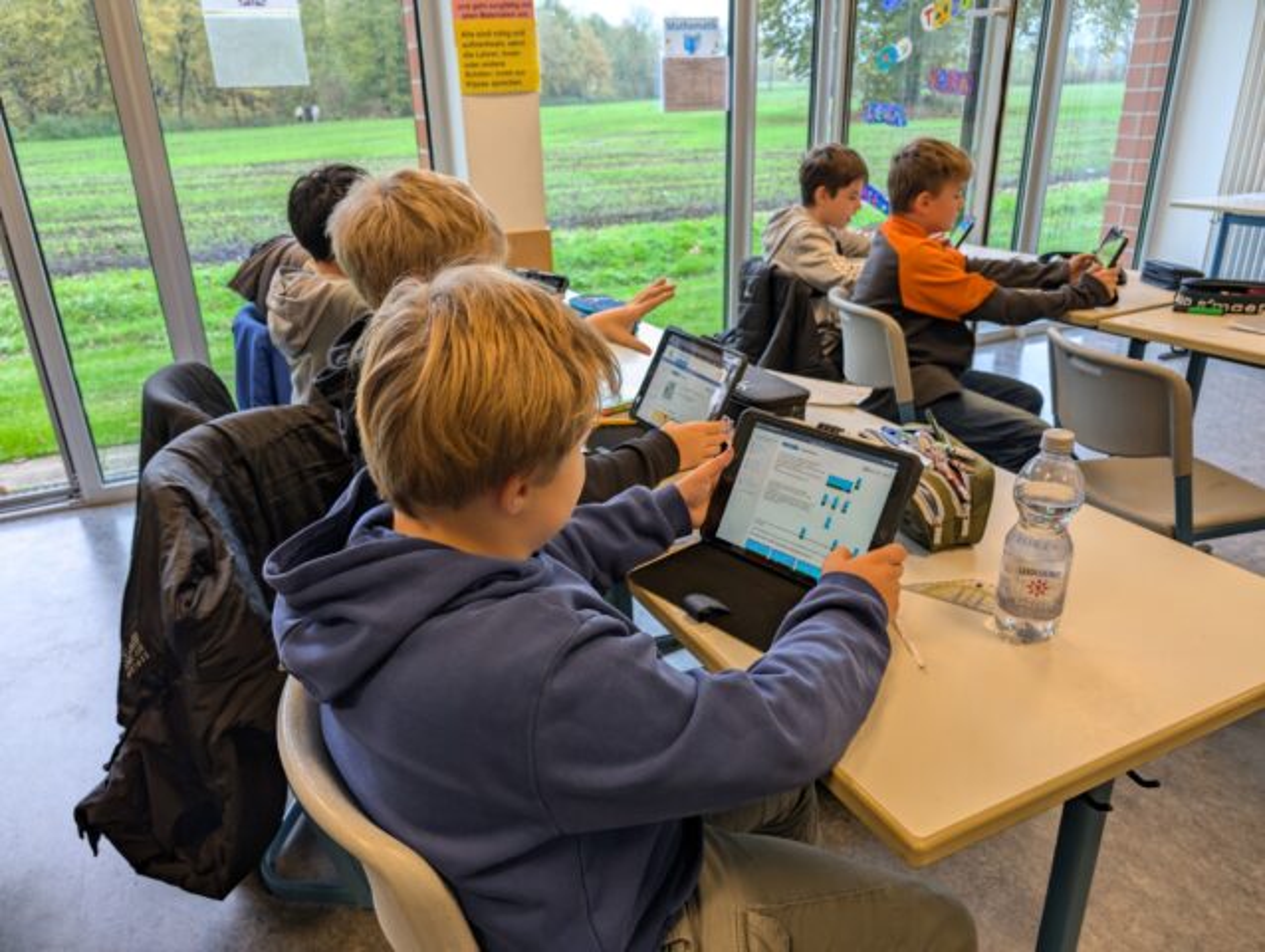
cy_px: 476
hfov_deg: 71.5
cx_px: 632
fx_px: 878
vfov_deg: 56.9
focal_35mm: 24
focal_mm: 6.9
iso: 27
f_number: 1.68
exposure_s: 1/46.5
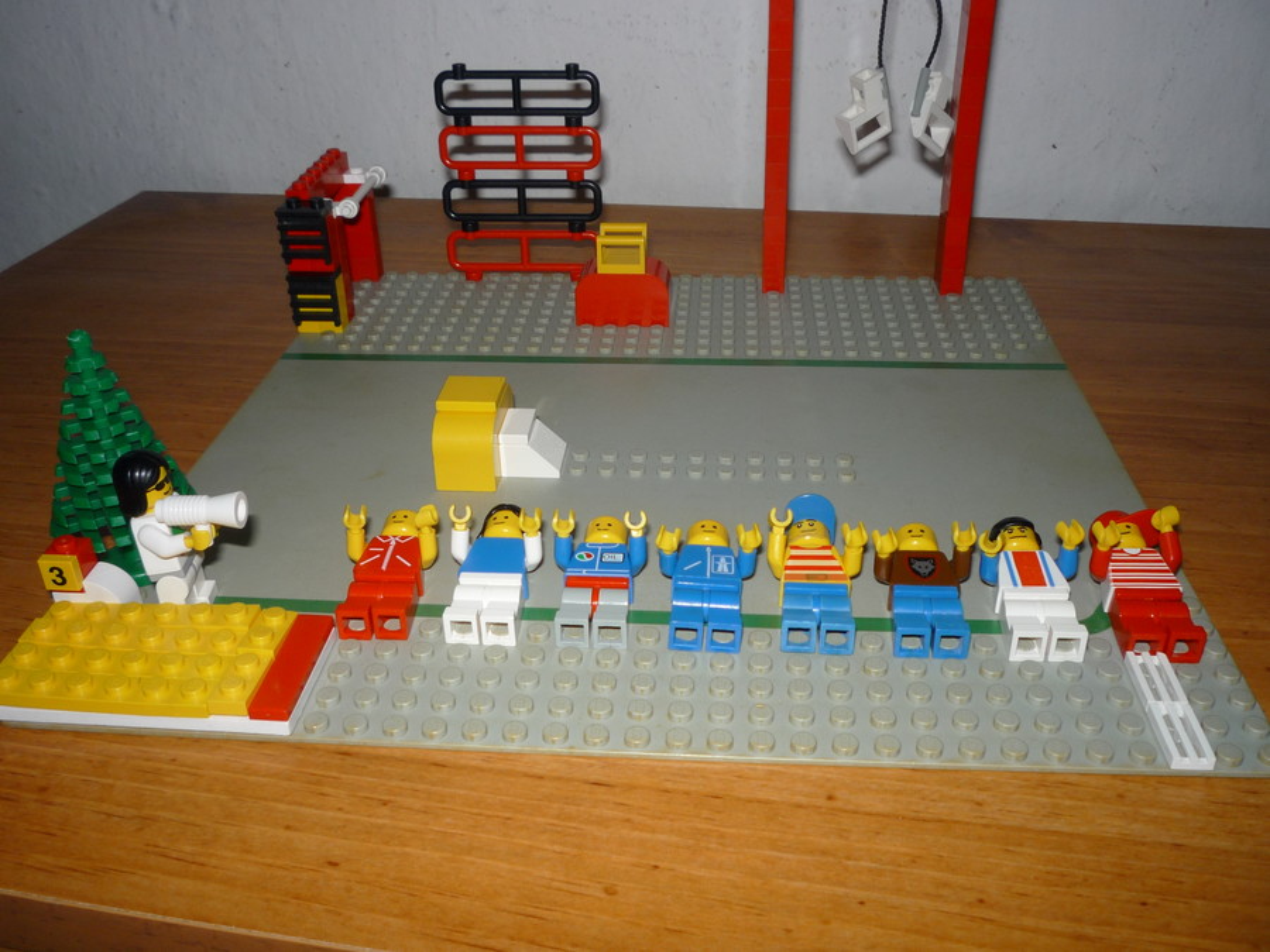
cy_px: 476
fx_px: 1174
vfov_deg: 44.2
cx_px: 635
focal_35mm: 32
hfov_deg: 56.8
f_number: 4
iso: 100
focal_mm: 5.2
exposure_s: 1/30
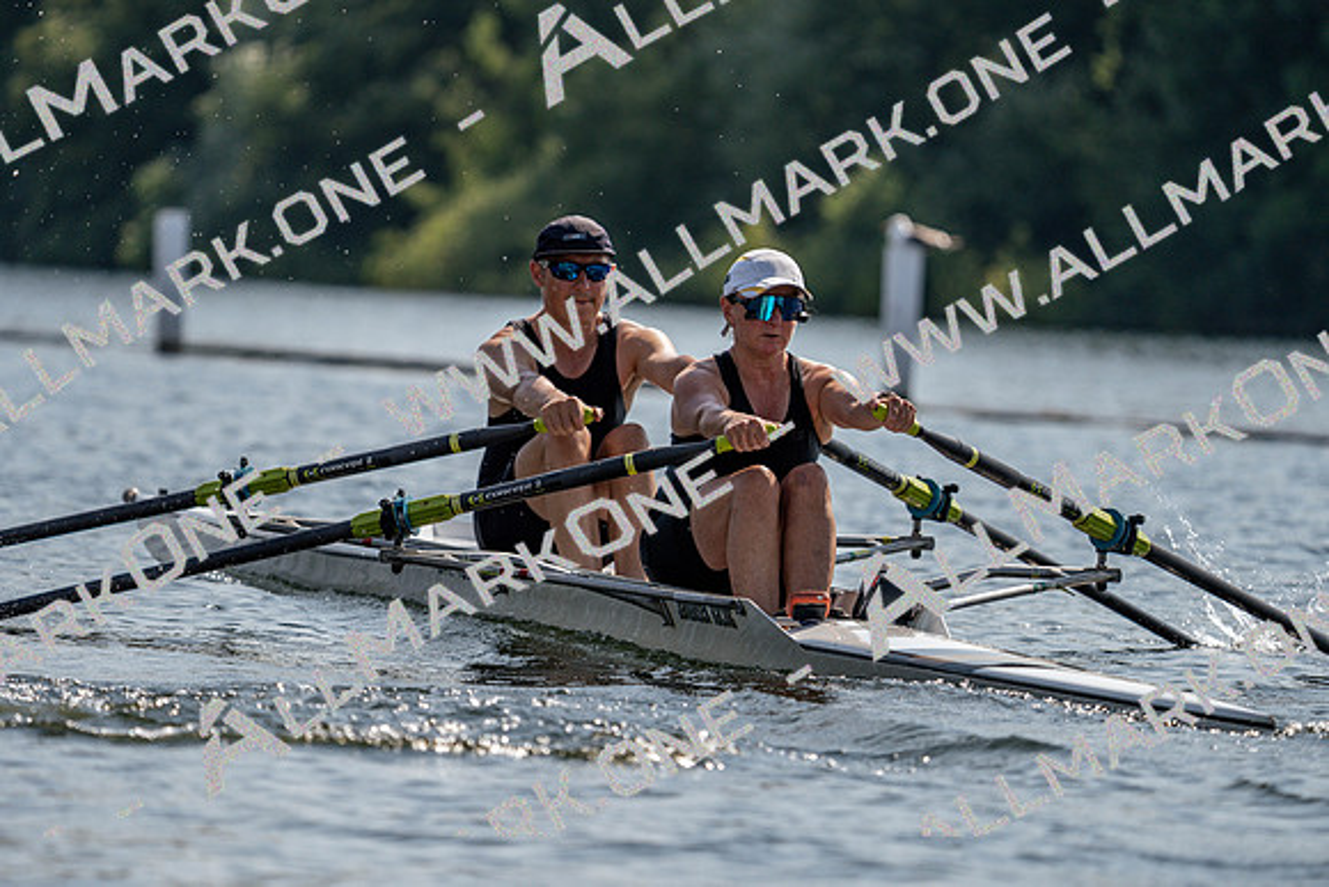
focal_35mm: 353
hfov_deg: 5.8
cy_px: 444
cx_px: 664
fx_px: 13034
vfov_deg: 3.9
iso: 125
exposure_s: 1/1600
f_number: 6.3
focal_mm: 353
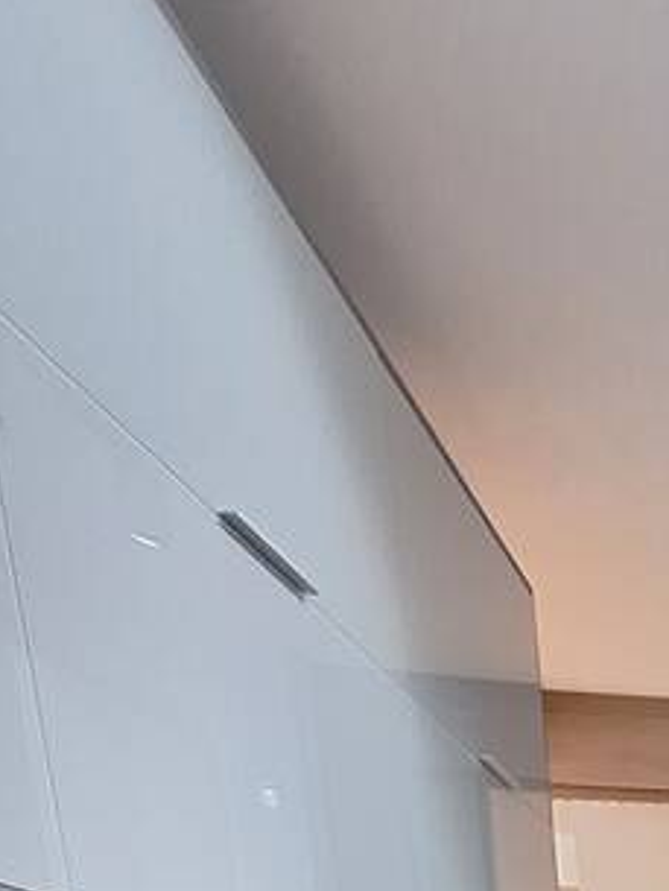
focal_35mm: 46
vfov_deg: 25.9
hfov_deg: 22.4
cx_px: 1128
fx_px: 1185
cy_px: 1429
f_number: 2.2
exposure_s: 1/30
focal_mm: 1.74
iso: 200
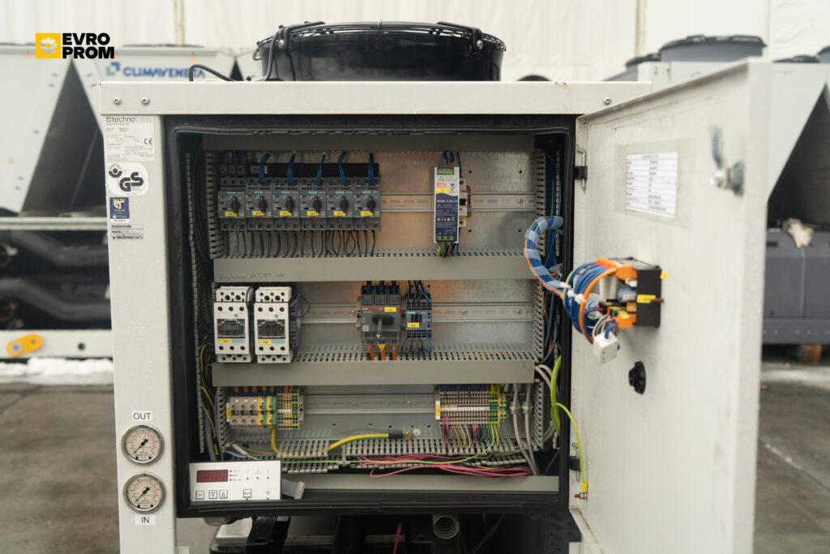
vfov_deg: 37.9
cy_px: 277
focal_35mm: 35
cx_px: 415
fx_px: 807
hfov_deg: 54.4
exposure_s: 1/800
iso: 800
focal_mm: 35
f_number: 4
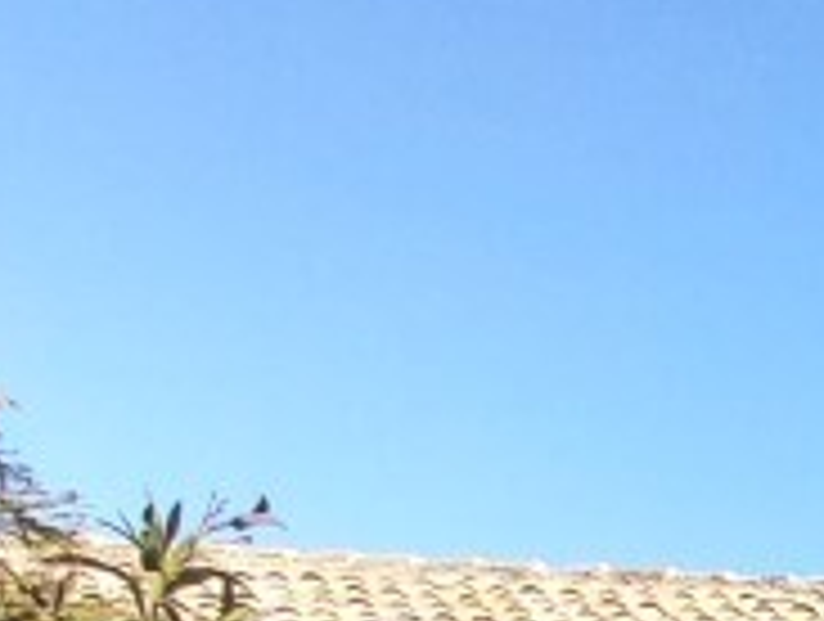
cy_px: 1552
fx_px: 1598
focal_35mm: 67
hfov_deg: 16.9
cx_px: 1810
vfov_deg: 13.9
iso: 40
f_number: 2.2
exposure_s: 1/388
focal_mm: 1.42
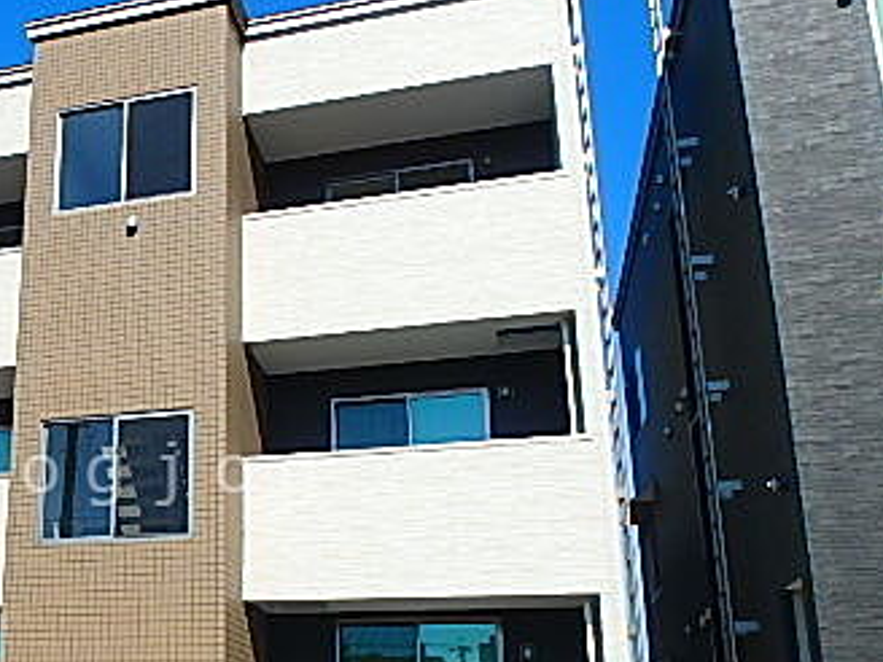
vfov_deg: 34.6
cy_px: 474
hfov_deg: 43.1
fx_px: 1046
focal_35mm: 41
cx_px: 145
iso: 125
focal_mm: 3.7
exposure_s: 1/640
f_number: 6
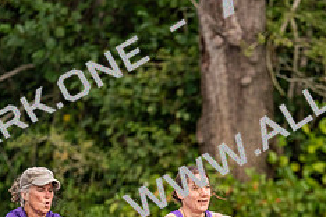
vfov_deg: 1.4
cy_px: 222
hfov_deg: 2.1
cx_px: 295
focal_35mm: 992
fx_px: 8982
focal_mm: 400
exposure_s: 1/2000
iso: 800
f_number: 4.5
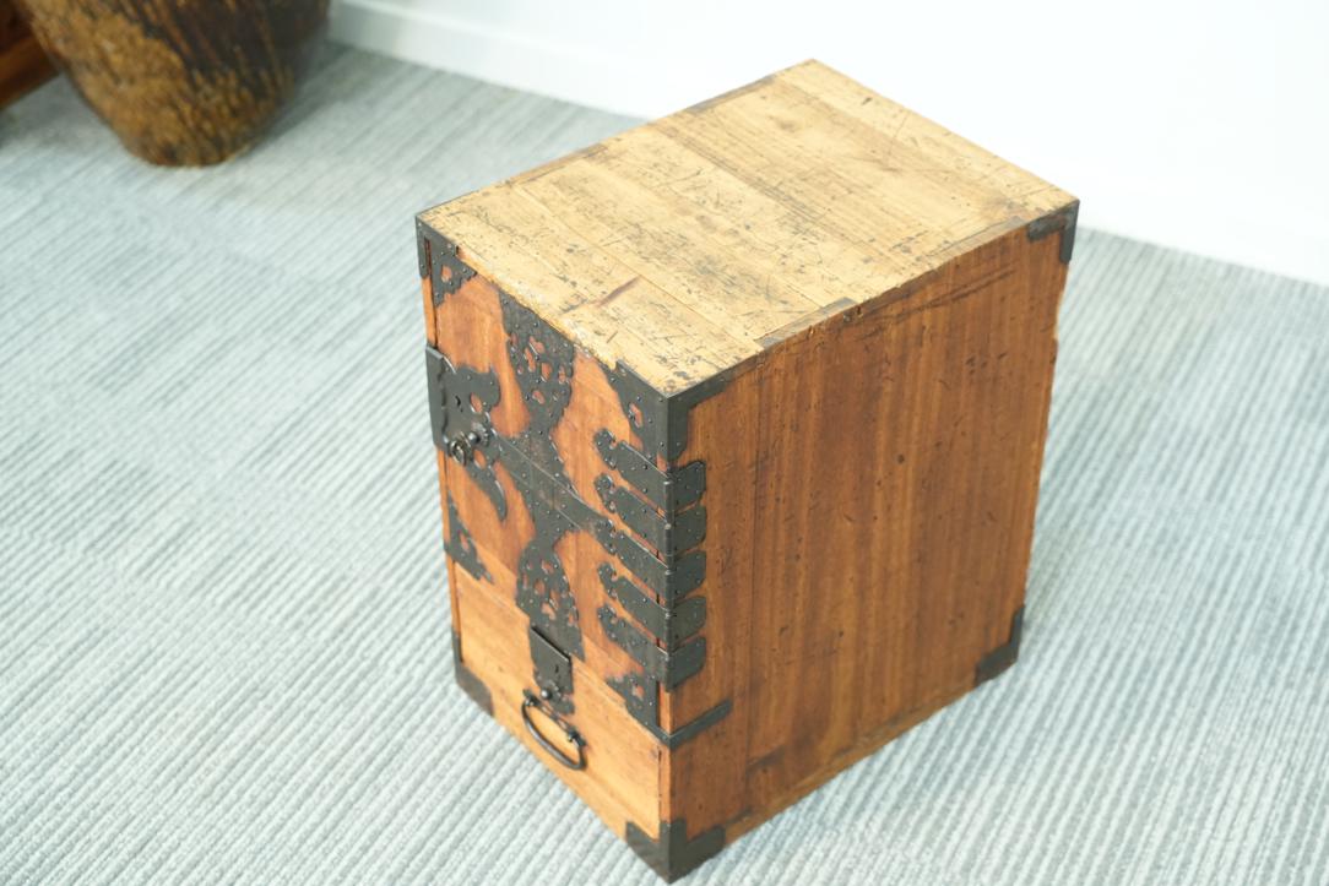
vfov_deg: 25.1
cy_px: 443
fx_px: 1994
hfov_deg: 36.9
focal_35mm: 54
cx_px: 664
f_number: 4
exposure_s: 1/60
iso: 2500
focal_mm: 54
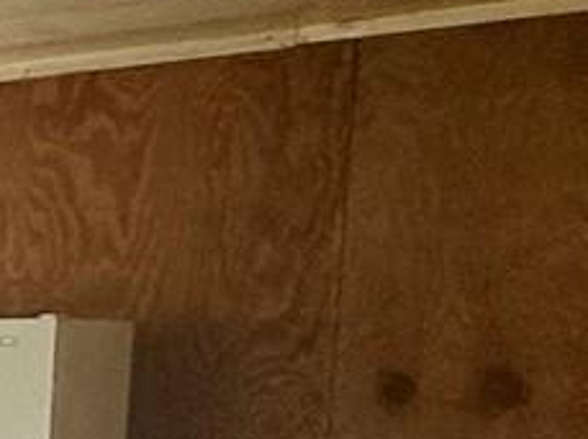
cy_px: 516
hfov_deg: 13.0
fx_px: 1662
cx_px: -953
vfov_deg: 14.6
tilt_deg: -4.8
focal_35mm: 98
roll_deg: +0.2
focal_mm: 2.22
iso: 125
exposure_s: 1/99
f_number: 2.2
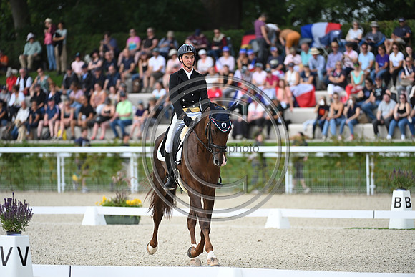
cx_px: 208
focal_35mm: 300
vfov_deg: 4.6
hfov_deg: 6.9
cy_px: 138
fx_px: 3459
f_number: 4.5
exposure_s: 1/1600
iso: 560
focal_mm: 300
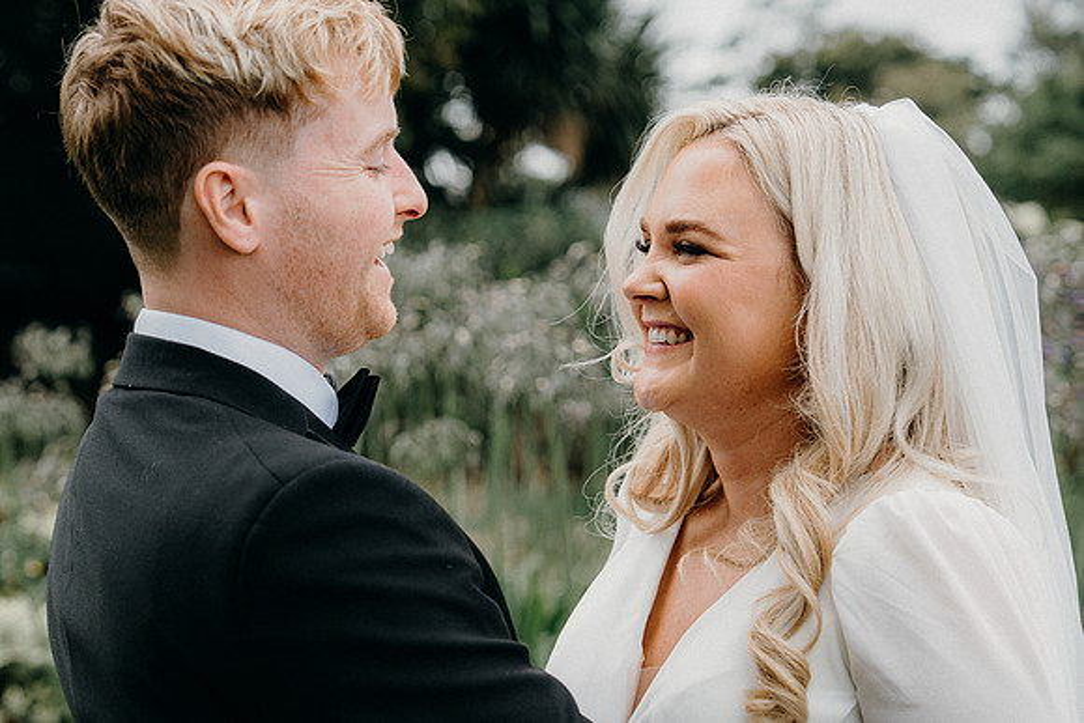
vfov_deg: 15.0
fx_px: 2741
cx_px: 542
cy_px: 362
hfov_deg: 22.4
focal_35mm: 91
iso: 200
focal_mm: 61
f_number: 3.5
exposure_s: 1/250
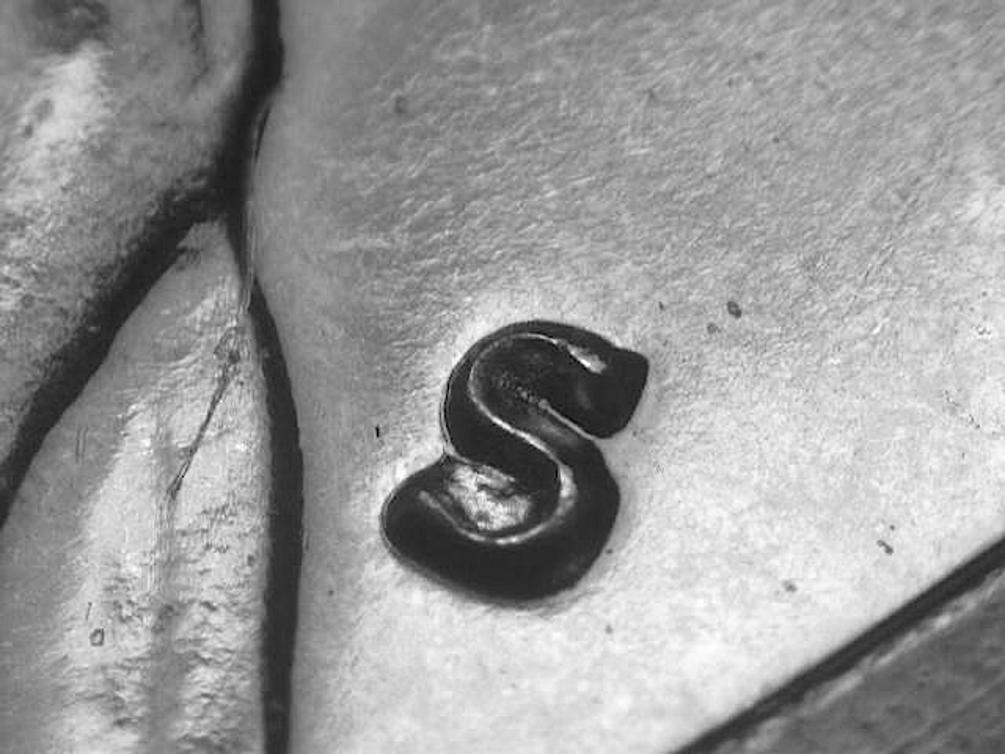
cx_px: 502
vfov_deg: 9.6
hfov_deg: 12.8
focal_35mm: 154
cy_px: 377
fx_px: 4471
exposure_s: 1/20.8
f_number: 5.1
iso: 100
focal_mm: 32
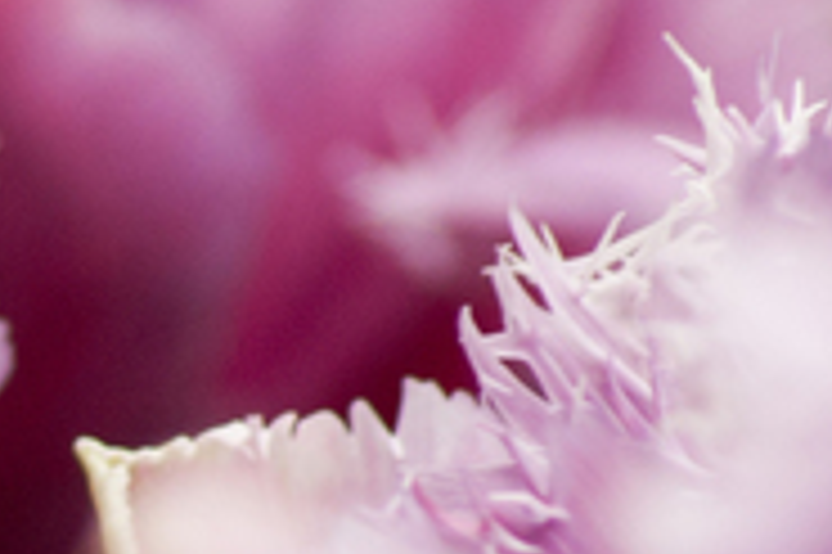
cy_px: 245
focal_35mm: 1299
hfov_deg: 1.6
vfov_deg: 1.1
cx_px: -648
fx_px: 29994
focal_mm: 200
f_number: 5.6
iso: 400
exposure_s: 1/100
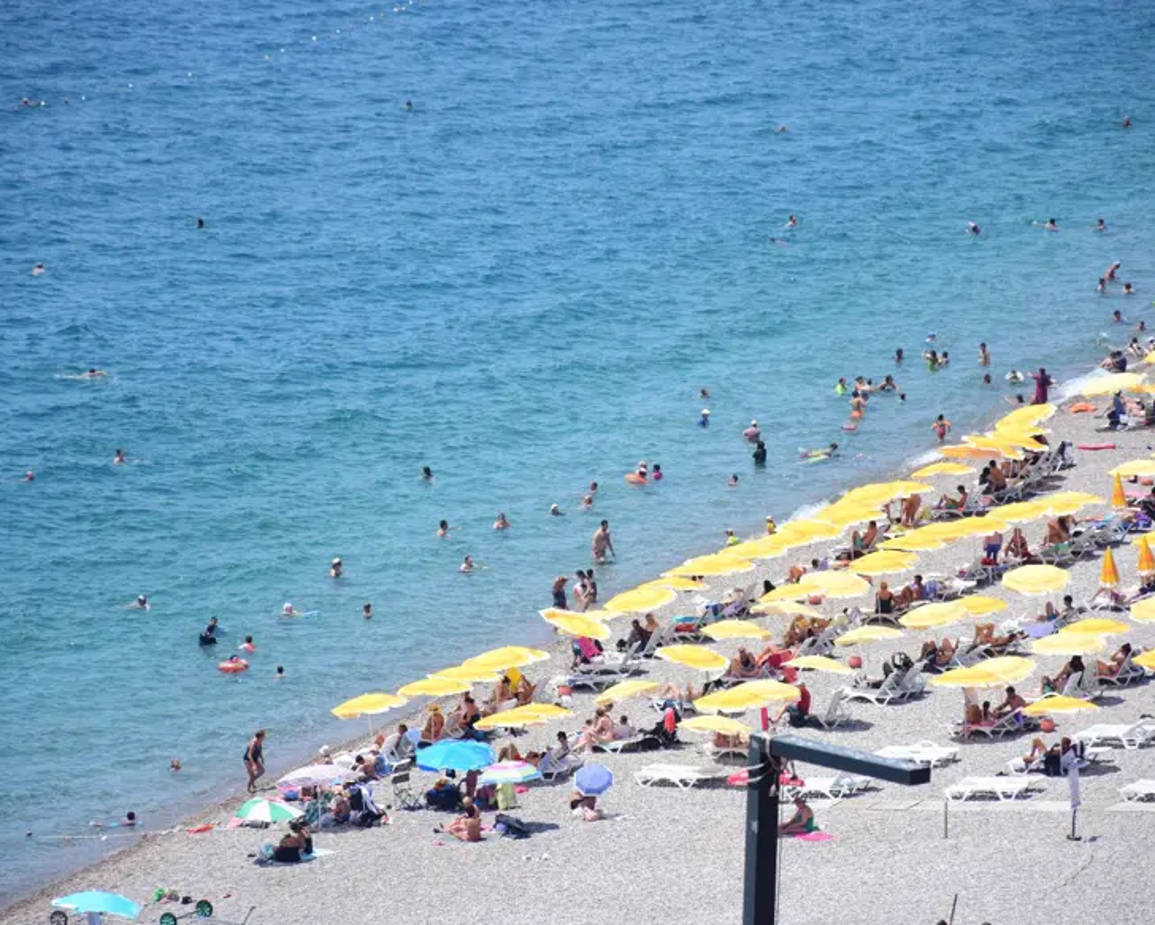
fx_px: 8139
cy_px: 462
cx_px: 578
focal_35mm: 238
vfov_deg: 6.5
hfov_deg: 8.1
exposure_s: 1/1000
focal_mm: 140
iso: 250
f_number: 5.6
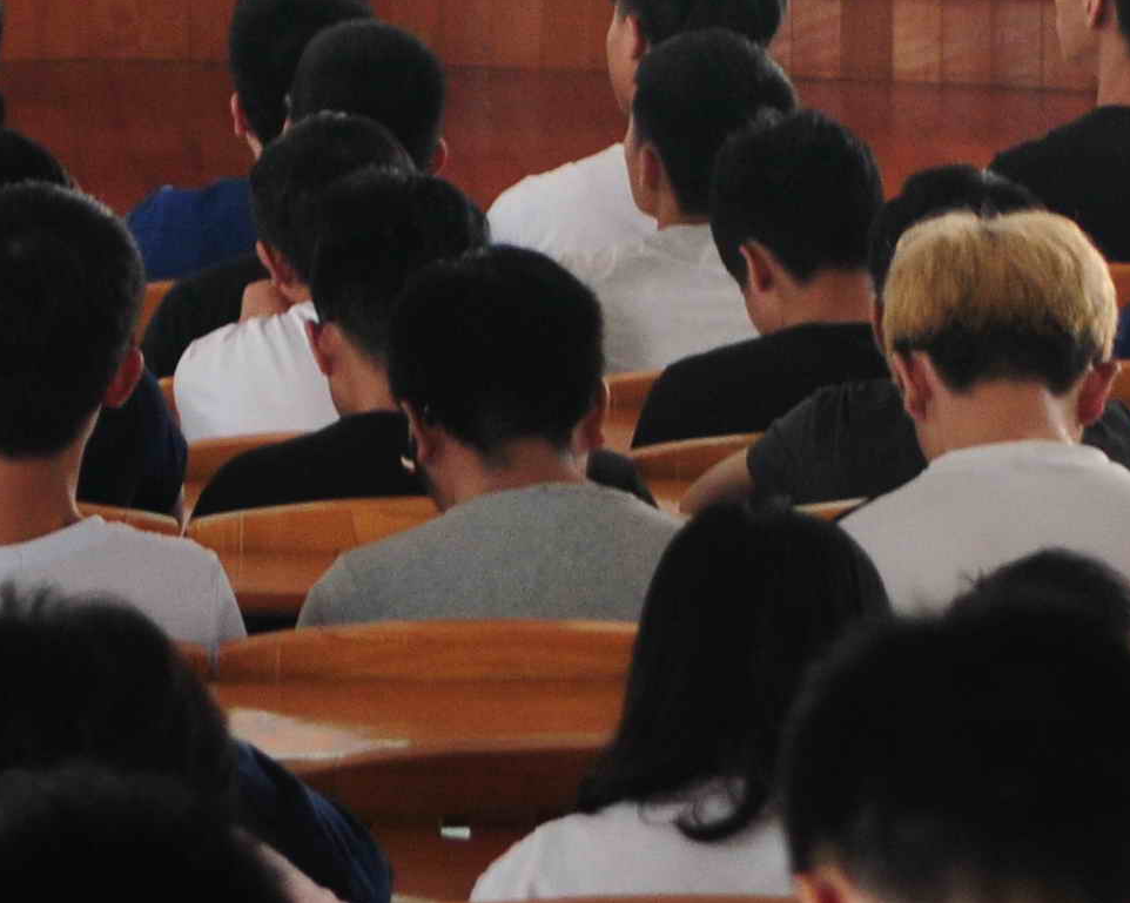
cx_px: 13
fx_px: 10063
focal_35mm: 301
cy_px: -577
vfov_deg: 5.1
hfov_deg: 6.4
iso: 400
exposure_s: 1/45
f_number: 3.3
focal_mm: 48
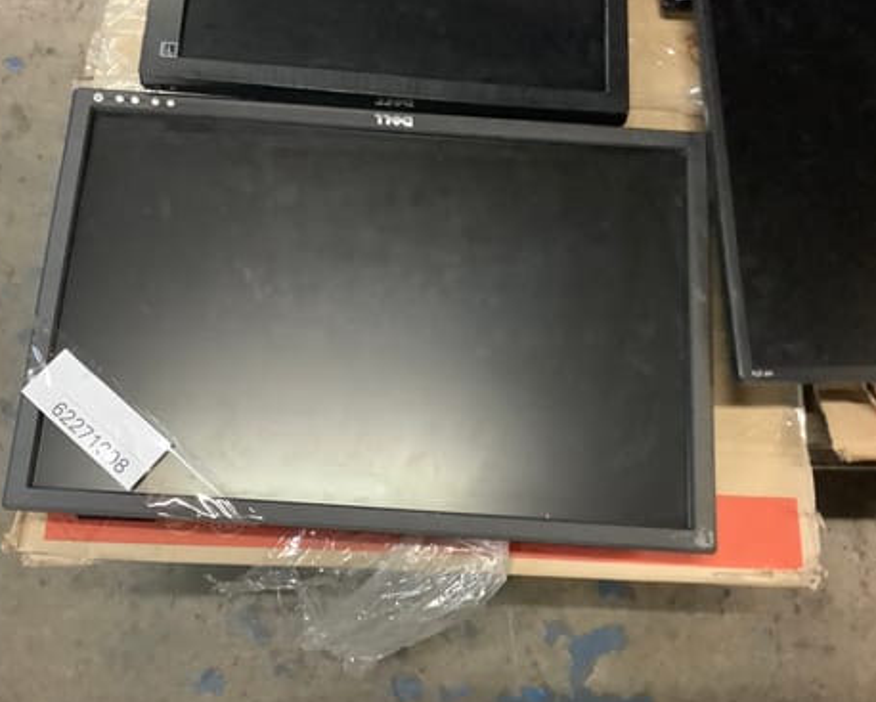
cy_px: 351
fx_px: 856
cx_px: 419
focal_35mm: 33
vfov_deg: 44.6
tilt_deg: -76.6
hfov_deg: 54.2
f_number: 2.4
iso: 640
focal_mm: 3.3
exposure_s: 1/25
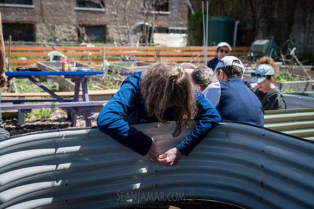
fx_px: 375
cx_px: 157
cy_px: 104
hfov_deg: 45.5
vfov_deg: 31.2
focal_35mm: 43
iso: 100
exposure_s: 1/500
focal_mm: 43
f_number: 3.5
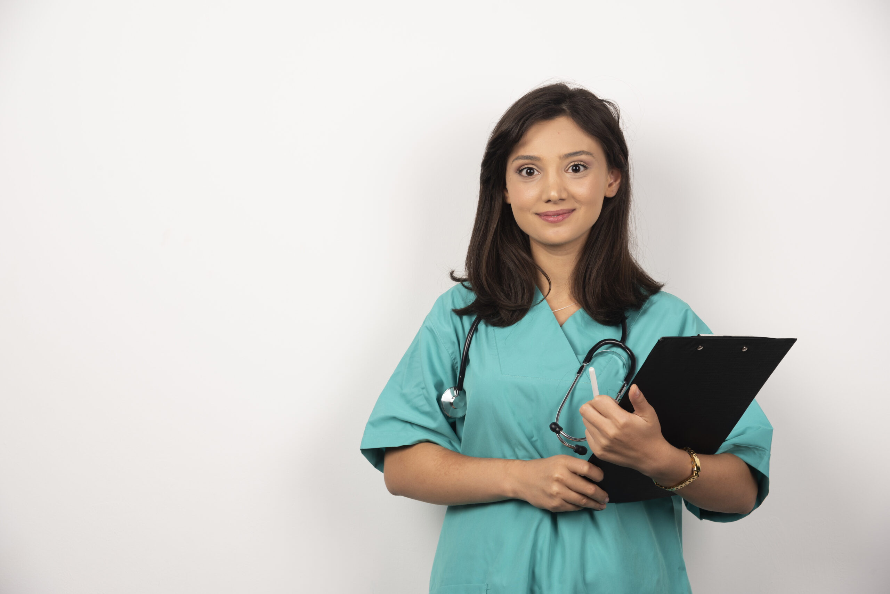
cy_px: 297
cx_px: 445
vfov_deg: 14.9
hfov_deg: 22.1
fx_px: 2275
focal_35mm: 92
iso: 125
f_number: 8
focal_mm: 92
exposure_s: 1/100
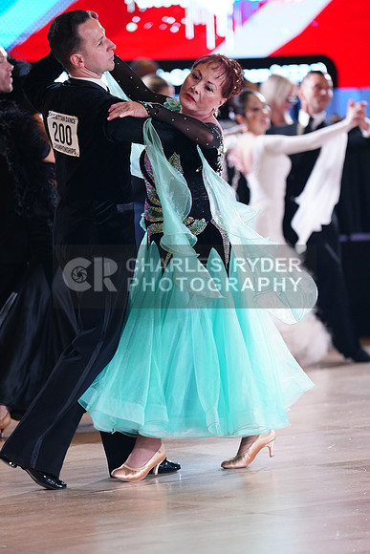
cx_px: 185
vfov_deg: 10.3
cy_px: 277
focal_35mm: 200
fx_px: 3081
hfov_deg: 6.9
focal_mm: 200
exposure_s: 1/320
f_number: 2.8
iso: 1600
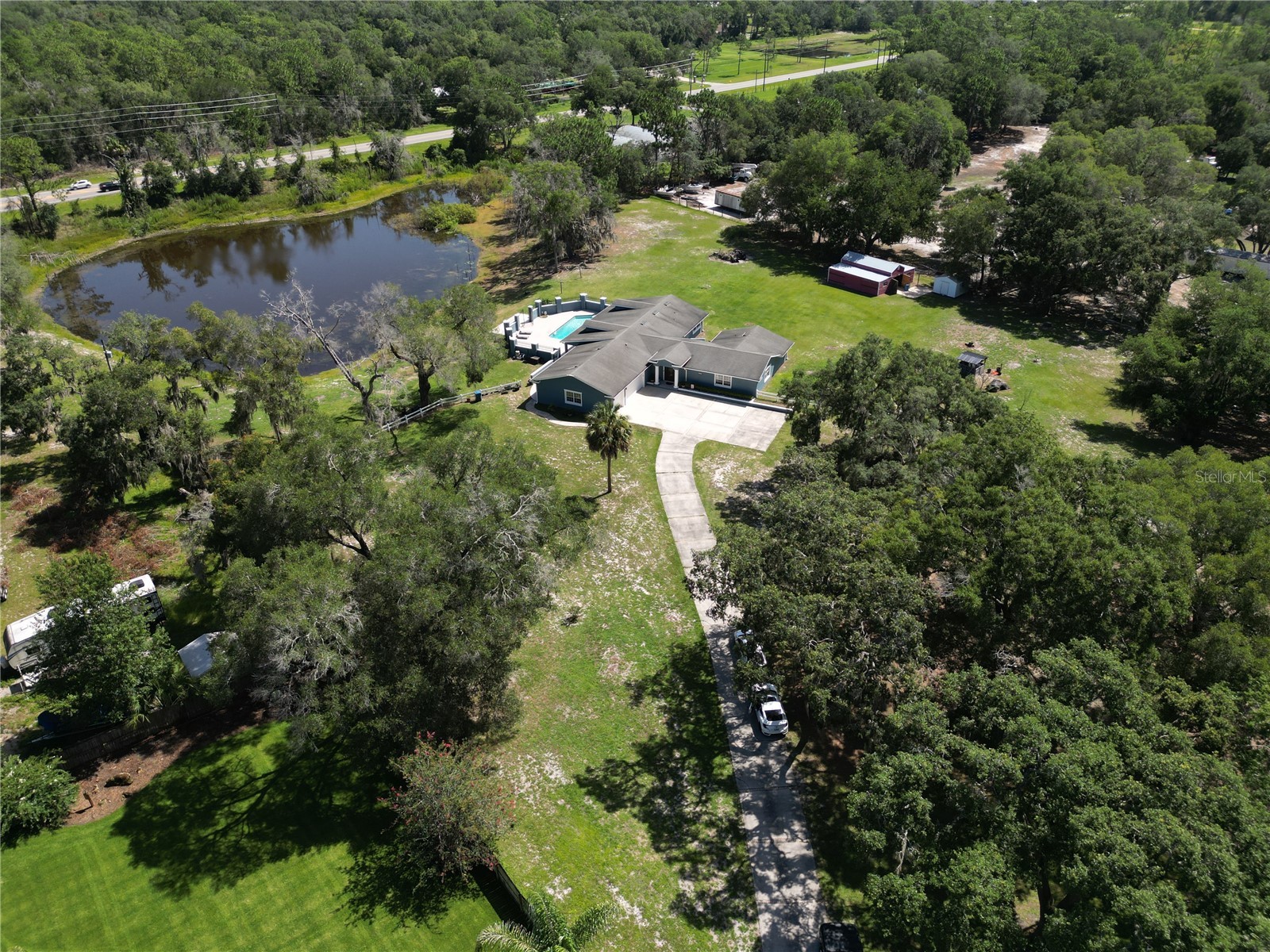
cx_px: 635
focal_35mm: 24
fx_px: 881
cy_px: 476
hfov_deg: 71.6
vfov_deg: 56.8
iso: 100
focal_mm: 6.72
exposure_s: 1/40
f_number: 1.7
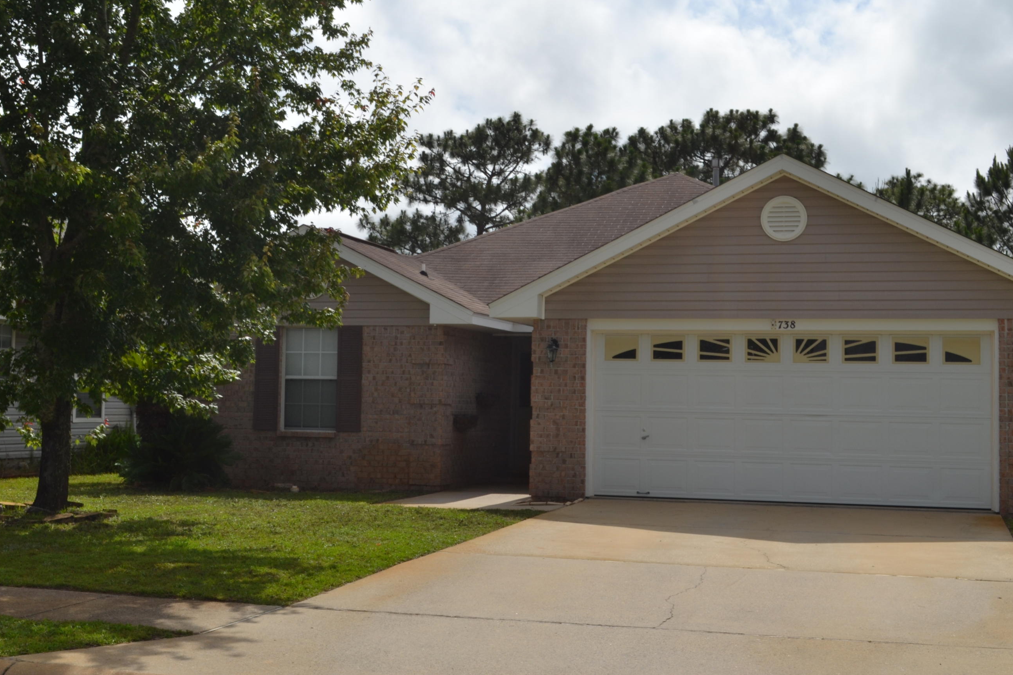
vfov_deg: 26.0
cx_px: 480
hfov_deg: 38.2
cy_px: 289
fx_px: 1463
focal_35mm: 52
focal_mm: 30
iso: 100
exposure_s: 1/200
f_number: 13
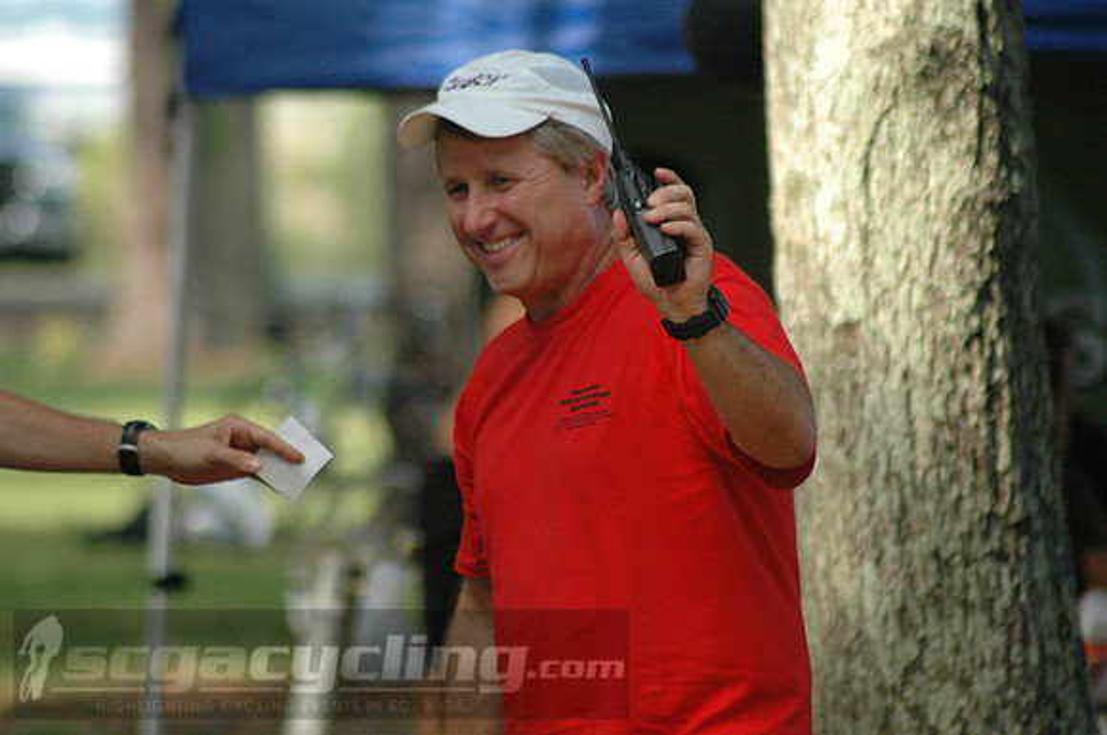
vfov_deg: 3.0
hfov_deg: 4.6
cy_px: 368
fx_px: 13818
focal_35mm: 450
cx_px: 554
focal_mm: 300
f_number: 5.6
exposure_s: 1/500
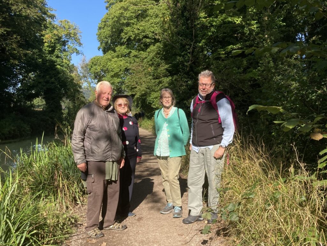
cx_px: 164
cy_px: 123
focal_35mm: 28
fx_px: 265
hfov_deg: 63.4
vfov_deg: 49.8
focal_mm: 3.99
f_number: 1.8
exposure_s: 1/979
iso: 20
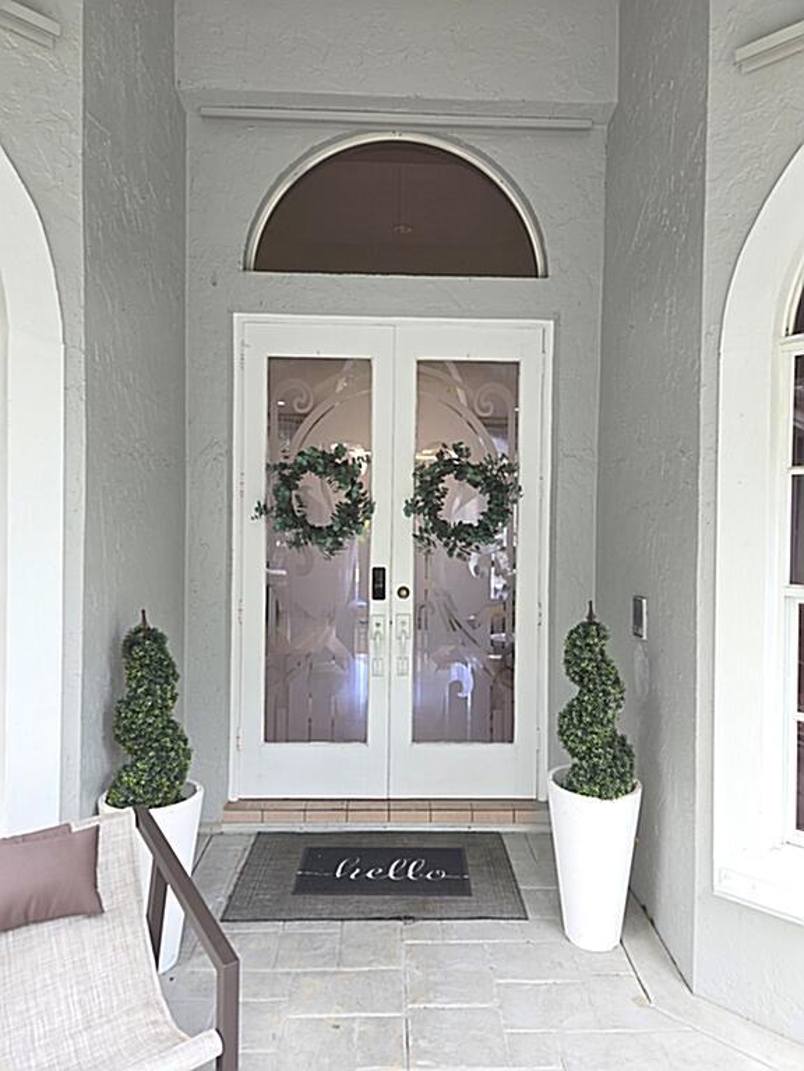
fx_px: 712
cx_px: 402
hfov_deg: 58.9
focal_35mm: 23
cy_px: 536
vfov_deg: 73.9
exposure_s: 1/120
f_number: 1.8
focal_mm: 5.4
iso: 40
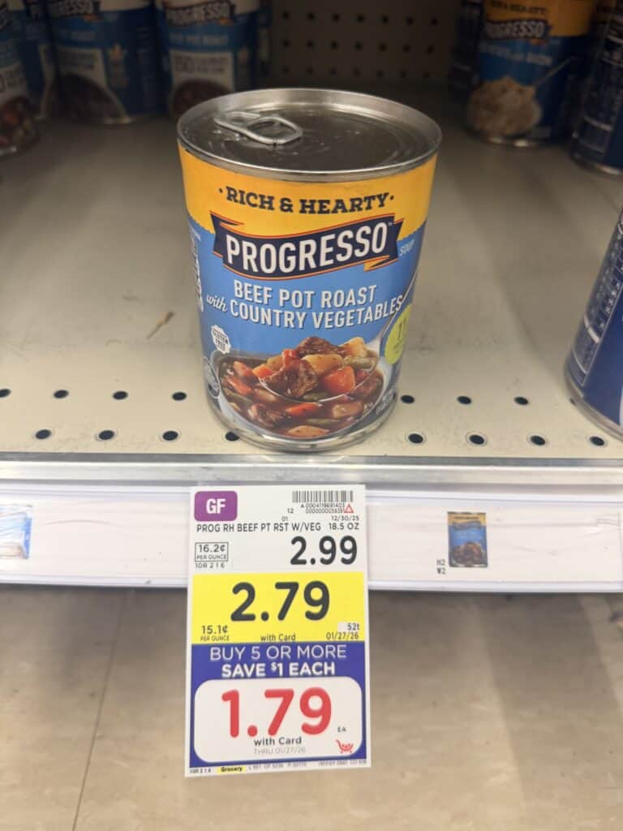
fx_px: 576
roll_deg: -2.9
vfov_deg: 71.6
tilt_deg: -42.5
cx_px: 312
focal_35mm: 24
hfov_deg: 56.8
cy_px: 416
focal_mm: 6.76
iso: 200
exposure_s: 1/63
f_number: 1.78
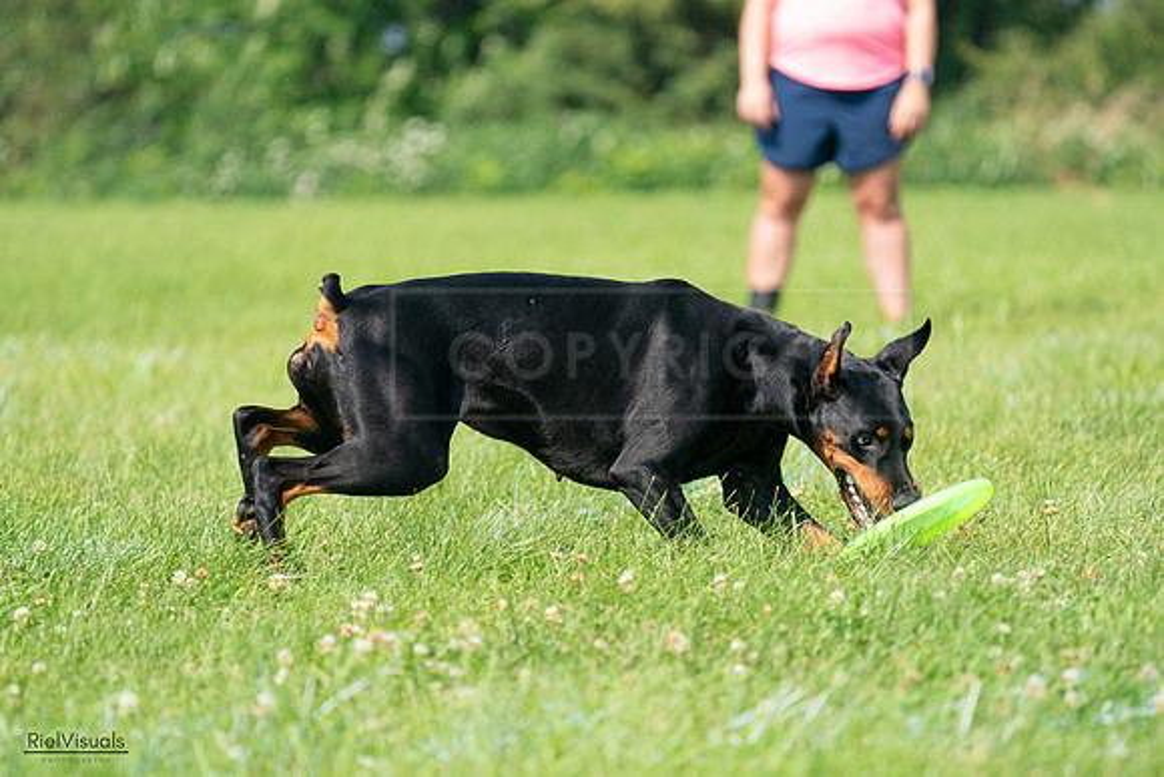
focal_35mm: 248
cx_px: 582
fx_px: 8020
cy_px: 388
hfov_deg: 8.3
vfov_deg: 5.5
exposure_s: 1/4000
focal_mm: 248
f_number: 5.6
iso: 1600
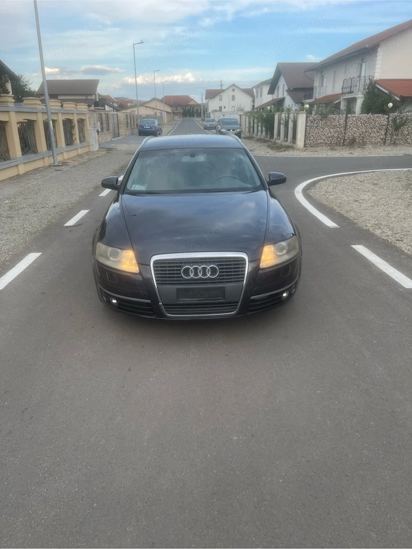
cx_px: 206
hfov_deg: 54.9
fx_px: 397
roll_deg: +0.2
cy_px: 274
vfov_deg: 69.4
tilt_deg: -19.5
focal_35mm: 25
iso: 32
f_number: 1.6
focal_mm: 5.1
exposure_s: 1/676
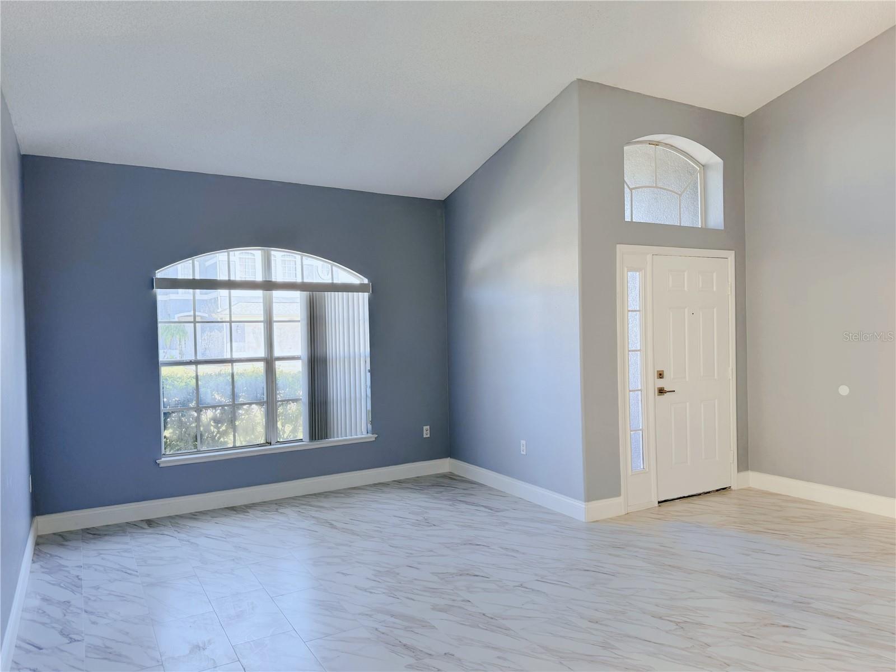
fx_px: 621
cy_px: 336
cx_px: 448
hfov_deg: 71.6
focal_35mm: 24
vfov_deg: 56.8
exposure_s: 1/121
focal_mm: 6.76
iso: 125
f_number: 1.78
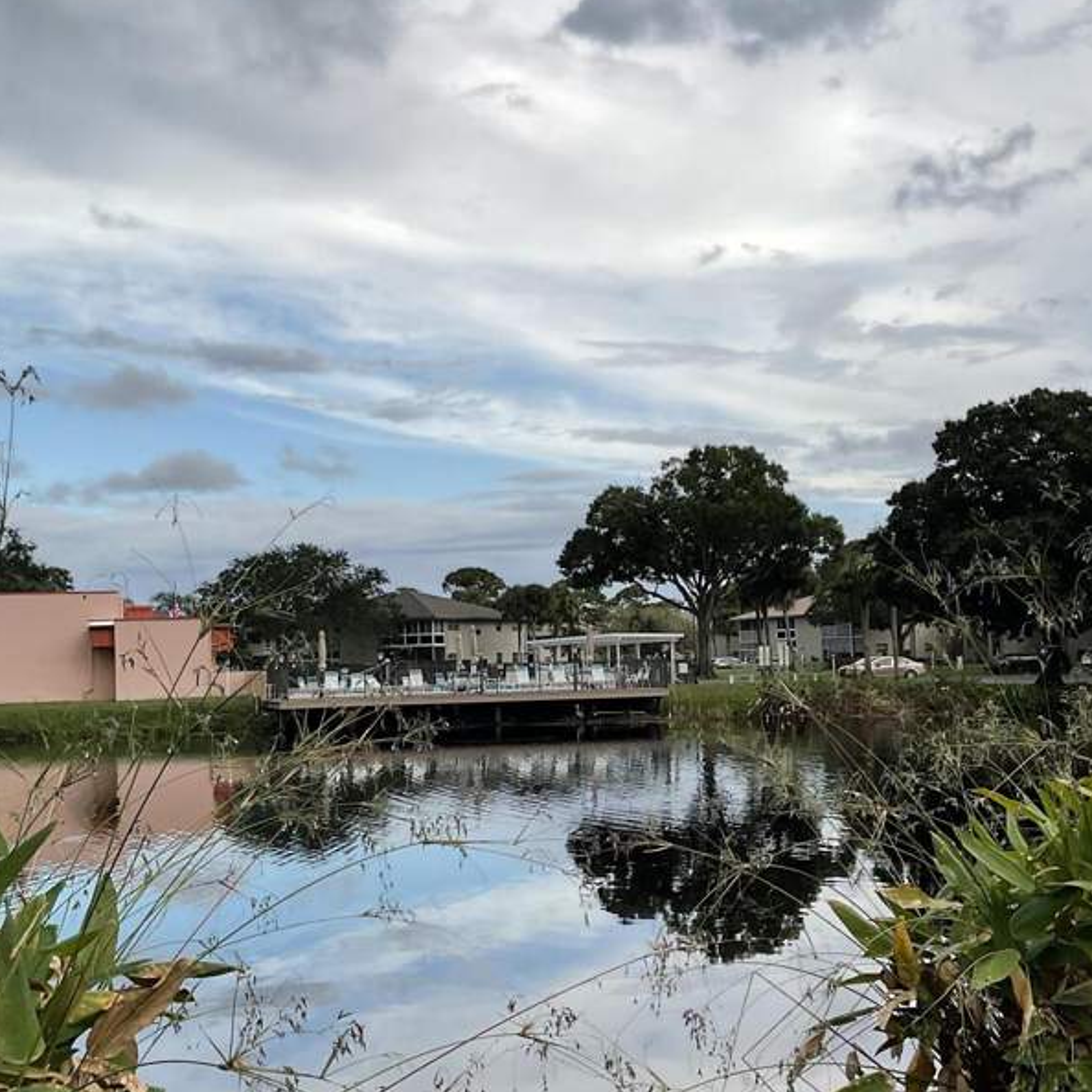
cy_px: 634
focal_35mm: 46
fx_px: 1642
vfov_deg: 36.7
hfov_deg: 36.8
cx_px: 520
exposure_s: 1/898
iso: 16
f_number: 1.8
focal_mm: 3
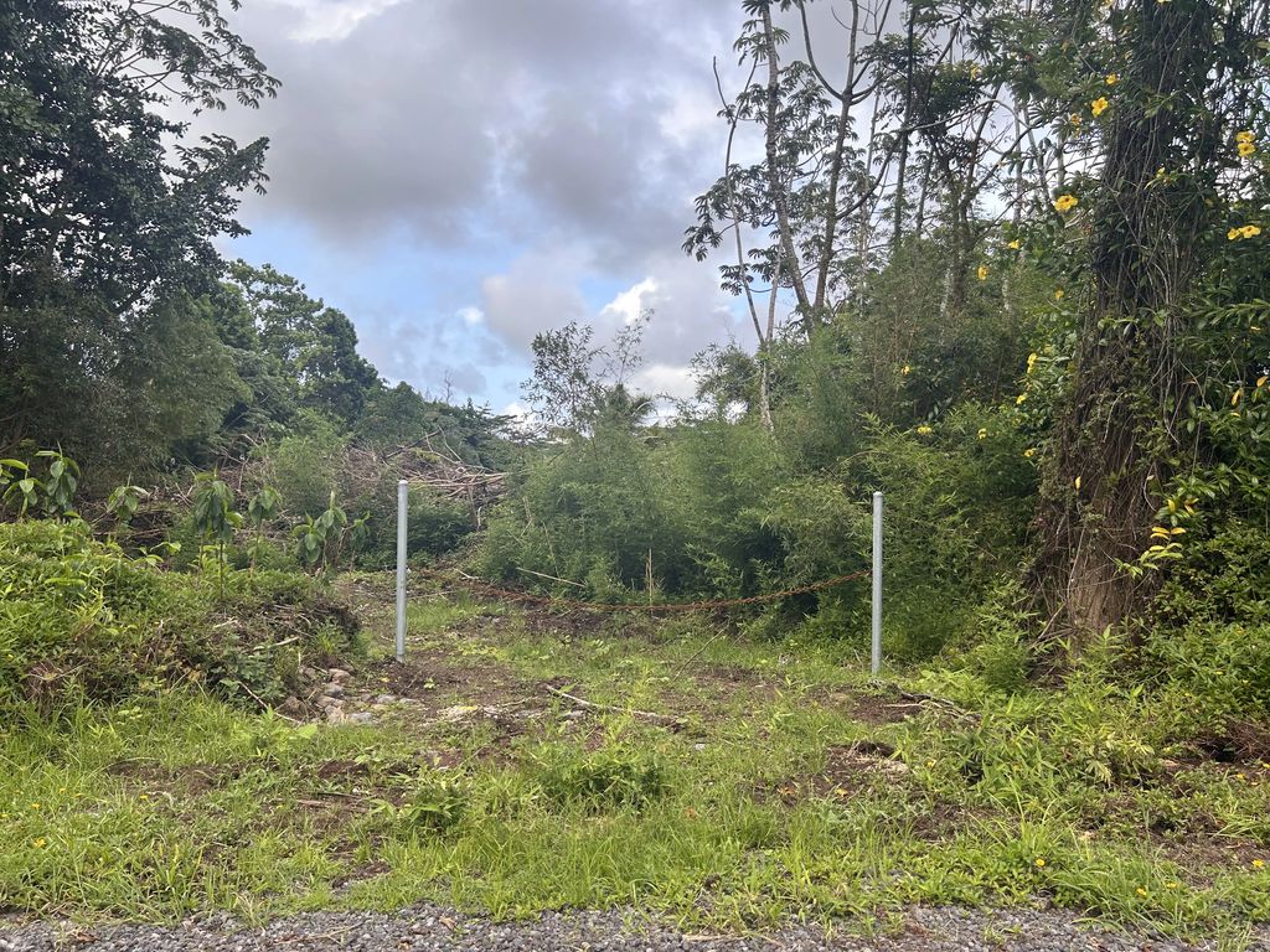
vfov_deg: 53.1
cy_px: 476
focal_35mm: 26
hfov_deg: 67.3
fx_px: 954
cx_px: 635
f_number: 1.5
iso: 50
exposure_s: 1/1135
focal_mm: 5.7
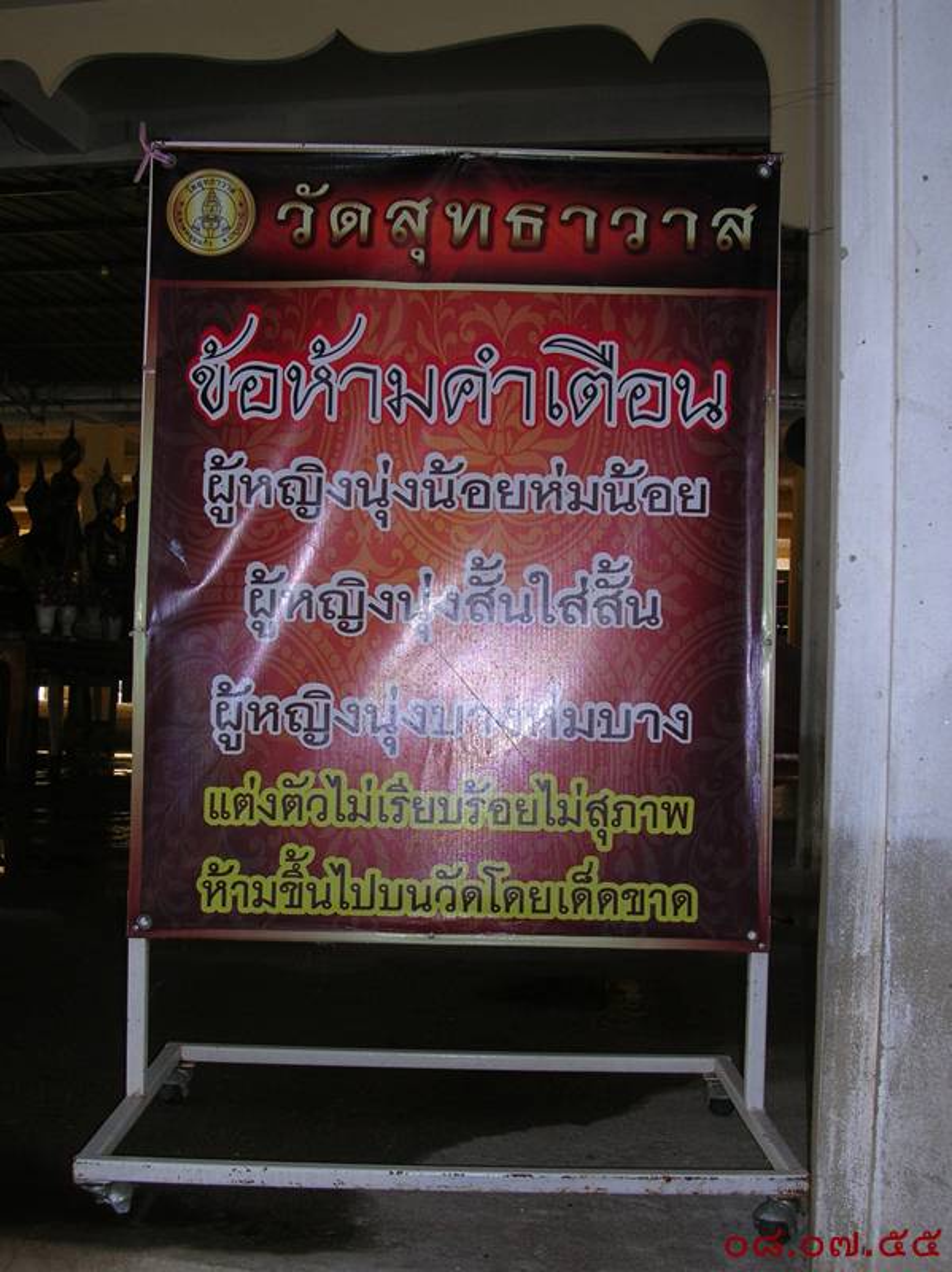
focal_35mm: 42
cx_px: 476
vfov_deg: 44.8
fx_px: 1542
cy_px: 636
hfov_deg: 34.3
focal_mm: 7.1
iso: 50
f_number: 3
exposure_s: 1/60.1
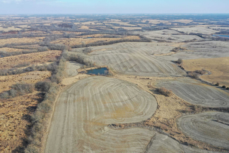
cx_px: 114
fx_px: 178
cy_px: 76
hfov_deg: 65.5
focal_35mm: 28
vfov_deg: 46.4
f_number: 5.6
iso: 100
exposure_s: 1/320
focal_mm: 10.26
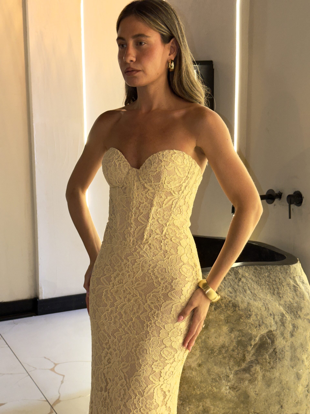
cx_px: 155
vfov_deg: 39.7
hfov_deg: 30.3
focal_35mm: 48
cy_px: 207
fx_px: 573
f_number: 1.78
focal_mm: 6.76
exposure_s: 1/43
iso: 50
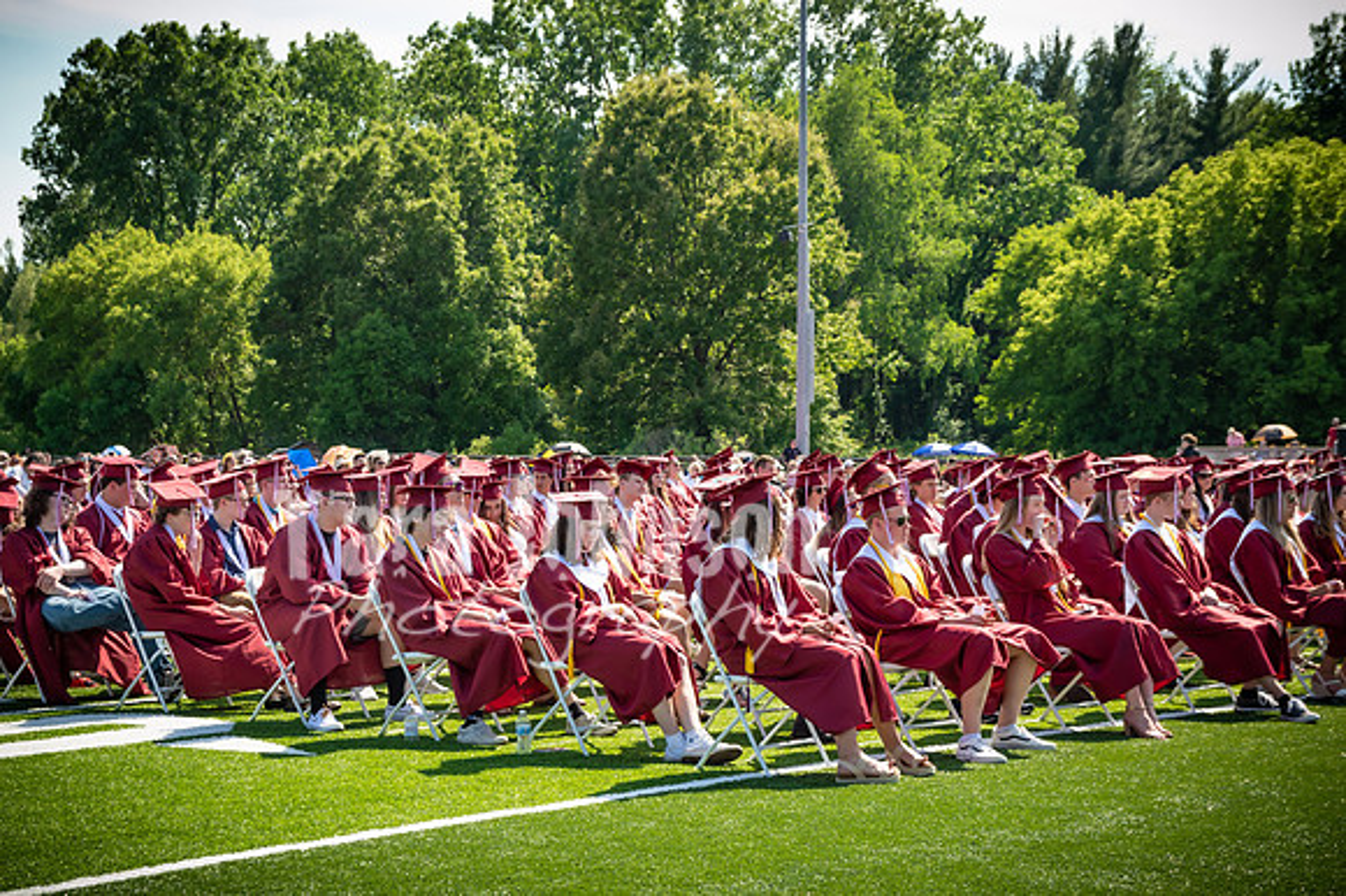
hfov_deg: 29.3
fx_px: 2578
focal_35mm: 69
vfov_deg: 19.7
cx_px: 673
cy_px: 448
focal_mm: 46
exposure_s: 1/400
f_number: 7.1
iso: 200
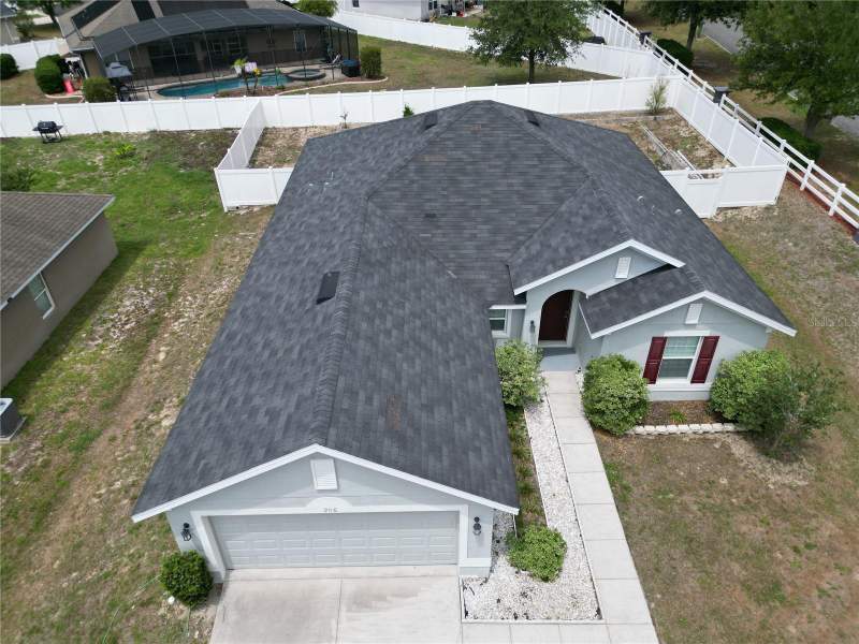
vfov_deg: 56.8
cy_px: 322
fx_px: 596
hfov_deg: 71.6
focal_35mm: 24
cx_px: 430
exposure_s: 1/4000
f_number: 1.7
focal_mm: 6.72
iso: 160
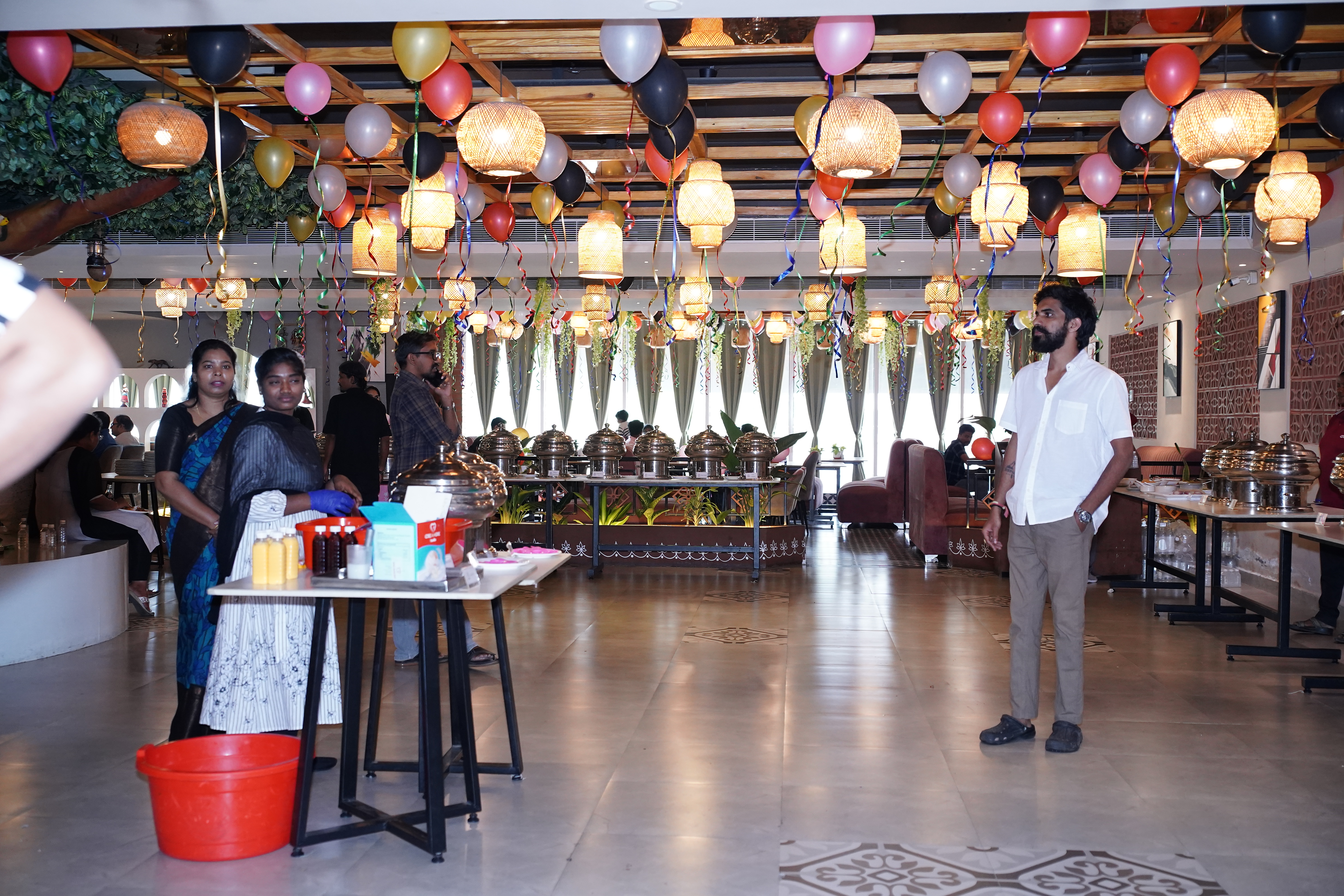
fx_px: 1307
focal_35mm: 35
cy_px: 448
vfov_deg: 37.9
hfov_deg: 54.4
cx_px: 672
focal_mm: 35
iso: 3200
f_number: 4
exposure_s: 1/125
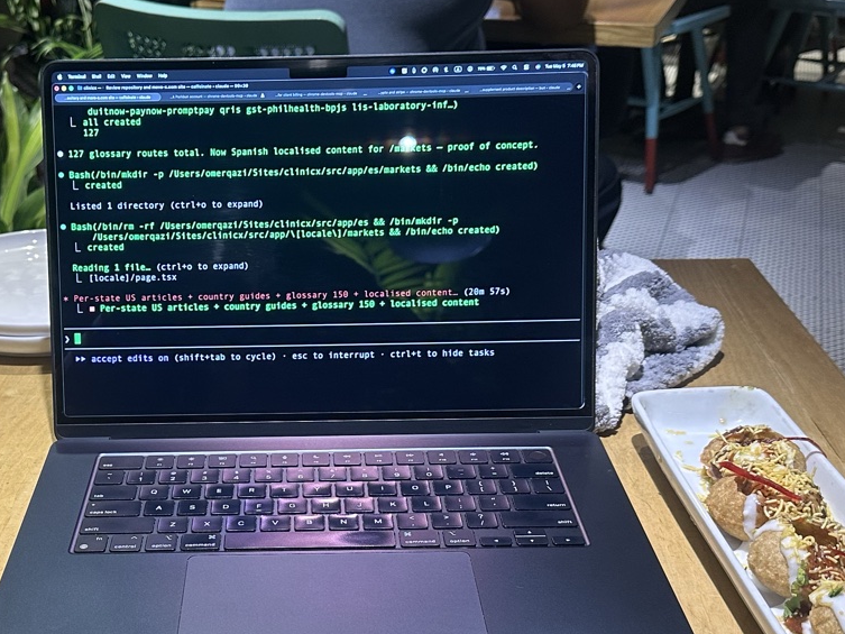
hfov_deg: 37.1
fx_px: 1245
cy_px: 428
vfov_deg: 28.4
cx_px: 282
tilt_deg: -27.5
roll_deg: +0.3
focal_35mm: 51
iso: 200
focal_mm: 6.86
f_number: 1.78
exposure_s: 1/100
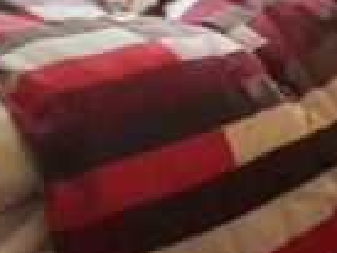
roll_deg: +3.9
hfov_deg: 14.2
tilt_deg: -16.3
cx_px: 604
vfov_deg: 10.9
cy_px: -274
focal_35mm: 123
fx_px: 1199
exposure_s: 1/30
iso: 40
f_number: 2.2
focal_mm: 4.15
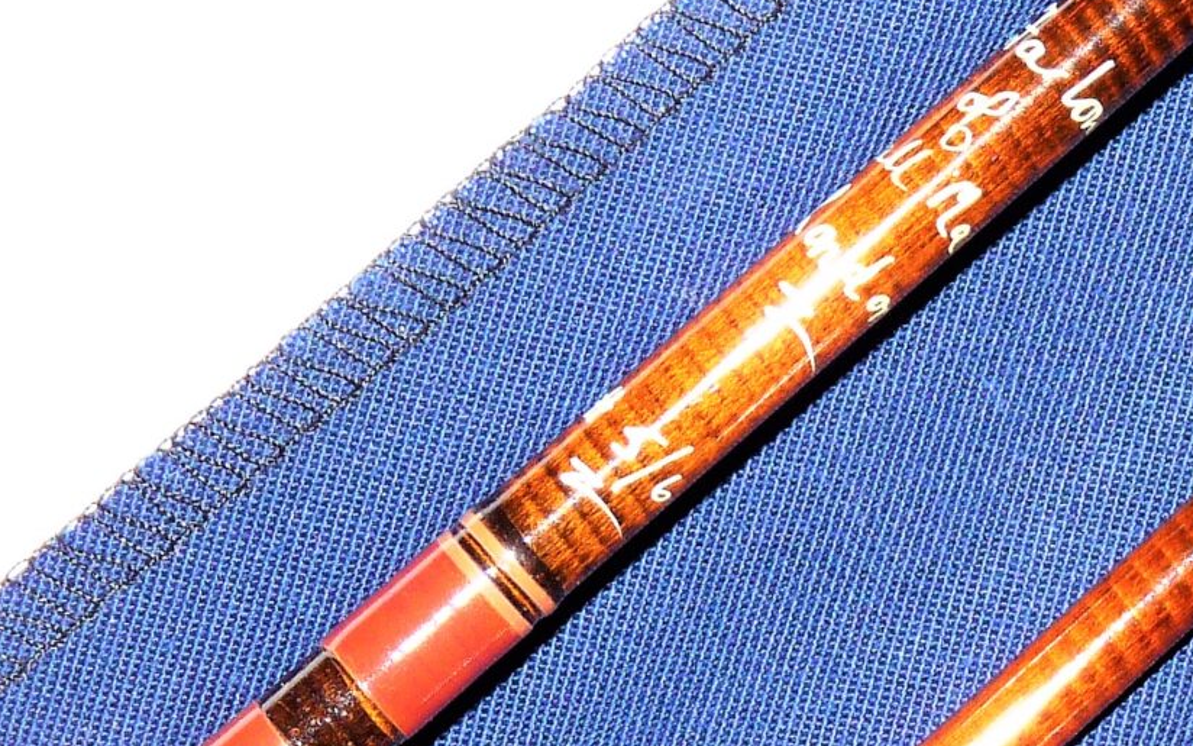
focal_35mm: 214
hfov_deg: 9.6
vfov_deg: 6.1
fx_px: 6958
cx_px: 1575
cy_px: 422
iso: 100
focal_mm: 11.5
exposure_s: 1/30
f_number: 3.4
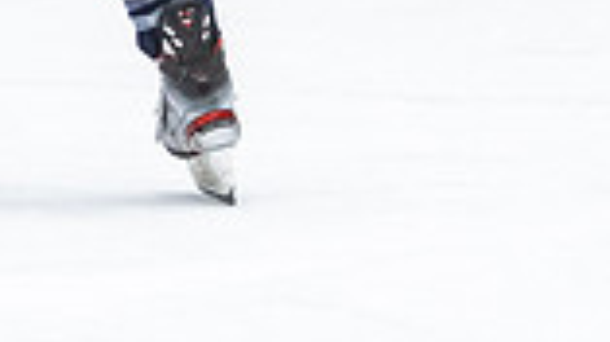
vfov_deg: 1.5
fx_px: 13090
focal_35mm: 810
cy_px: -671
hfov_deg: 2.7
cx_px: -203
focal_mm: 98
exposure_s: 1/640
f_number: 2.8
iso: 1800
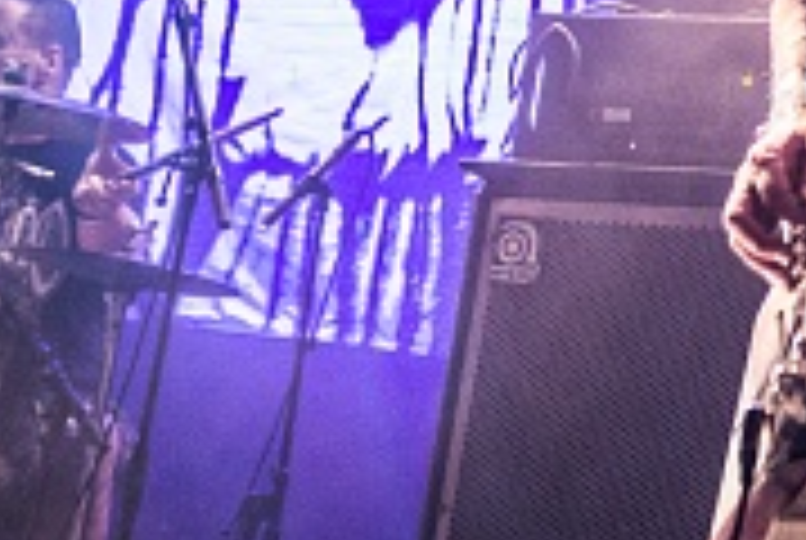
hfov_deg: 12.5
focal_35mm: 161
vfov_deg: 8.4
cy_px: -169
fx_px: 3611
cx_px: 860
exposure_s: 1/80
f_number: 2.8
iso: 1600
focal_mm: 40
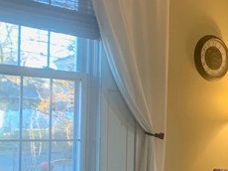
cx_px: 286
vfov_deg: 12.7
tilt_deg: -1.1
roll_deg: -1.8
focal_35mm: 116
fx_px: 763
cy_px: 134
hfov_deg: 16.2
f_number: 1.8
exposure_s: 1/60
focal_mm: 4.25
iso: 250
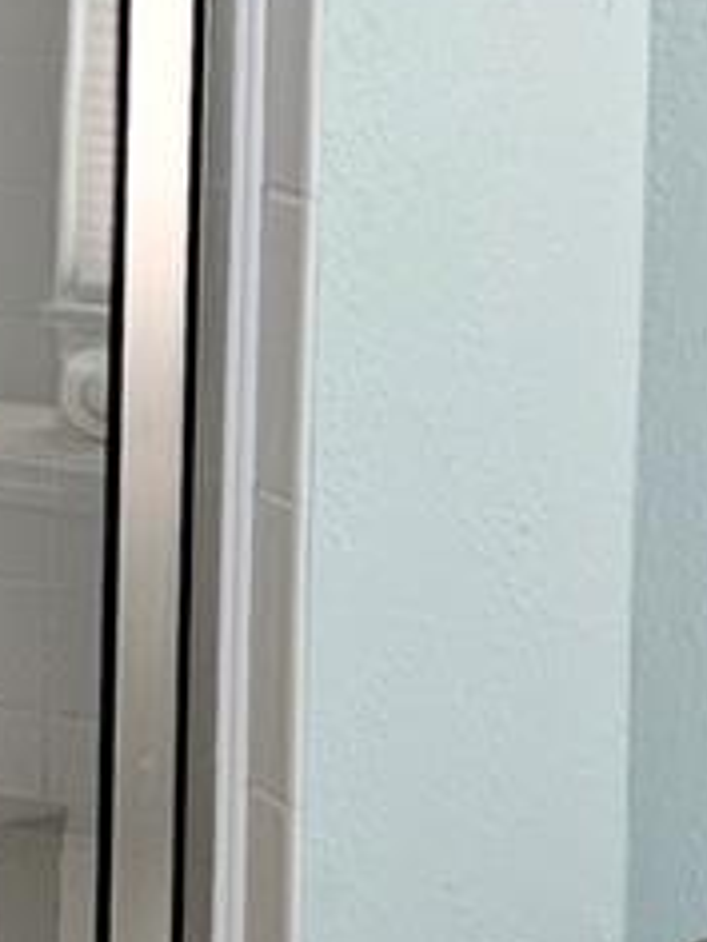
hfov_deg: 12.1
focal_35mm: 117
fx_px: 3186
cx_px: -308
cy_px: -88
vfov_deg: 16.3
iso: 160
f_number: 1.8
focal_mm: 5.4
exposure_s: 1/120
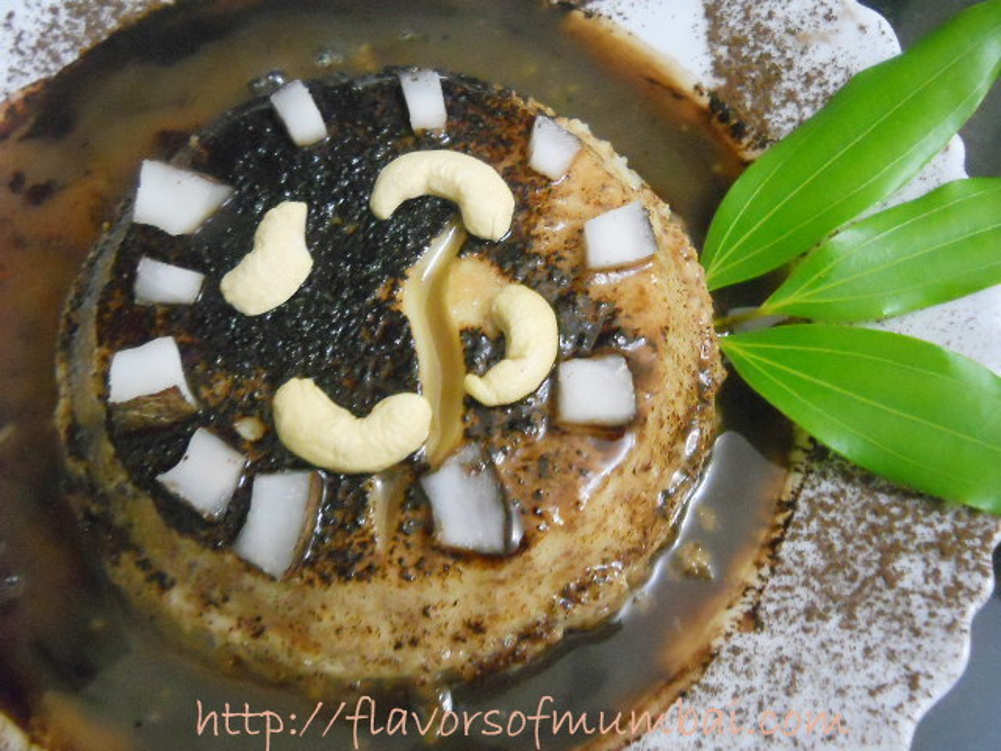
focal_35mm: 41
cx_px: 500
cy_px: 376
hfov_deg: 45.8
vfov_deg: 35.1
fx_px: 1186
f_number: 3.1
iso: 800
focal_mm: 6.72
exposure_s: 1/5
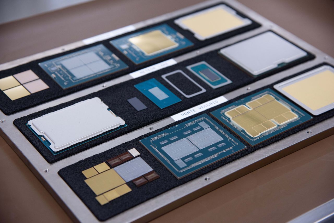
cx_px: 167
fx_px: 761
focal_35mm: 82
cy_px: 112
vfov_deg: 16.7
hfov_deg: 24.8
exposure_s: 1/160
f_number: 5.6
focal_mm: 82
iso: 1600
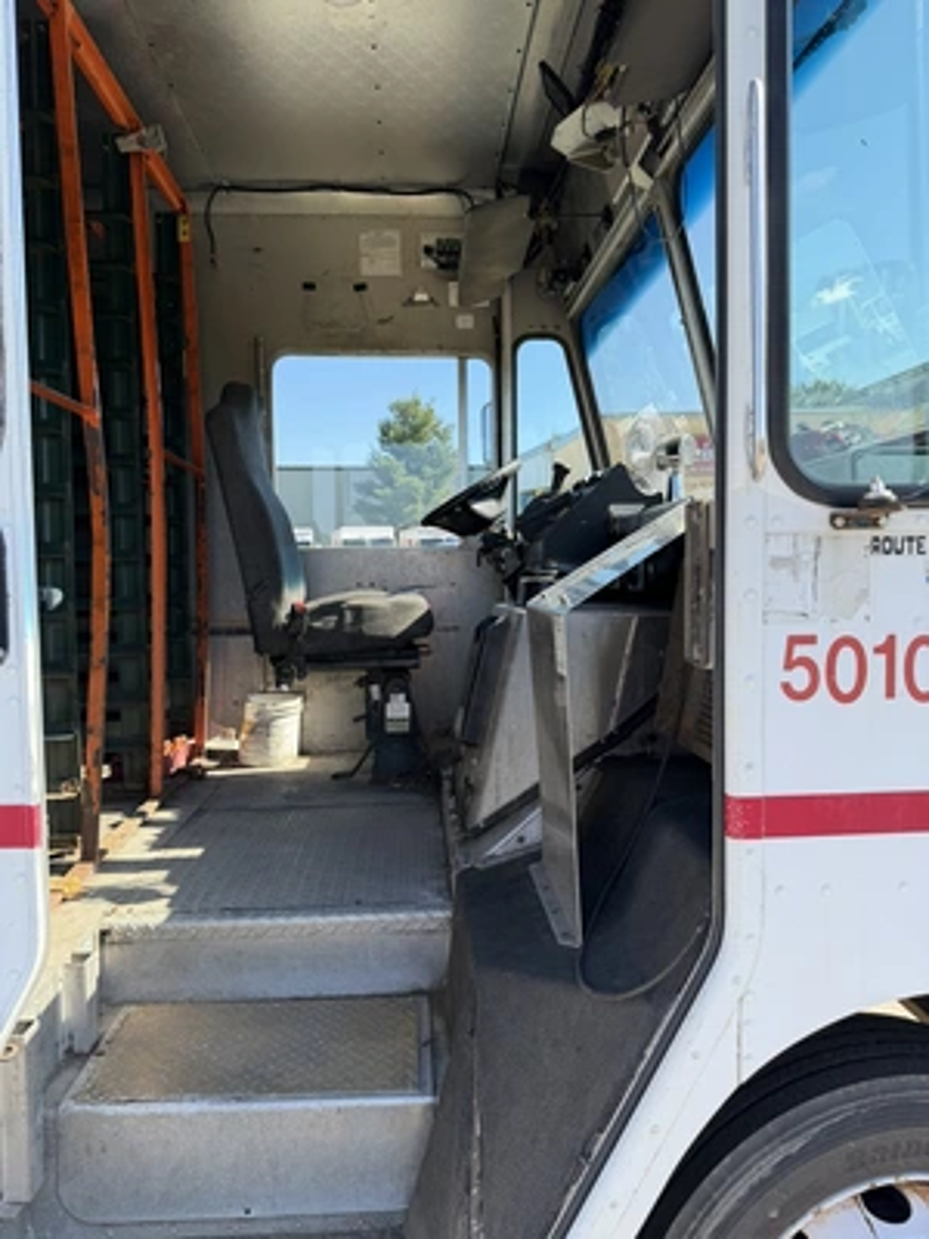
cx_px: 464
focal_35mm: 24
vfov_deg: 71.6
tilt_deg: -2.3
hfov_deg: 56.8
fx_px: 859
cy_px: 620
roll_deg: +1.0
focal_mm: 6.76
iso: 100
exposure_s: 1/1337
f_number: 1.78
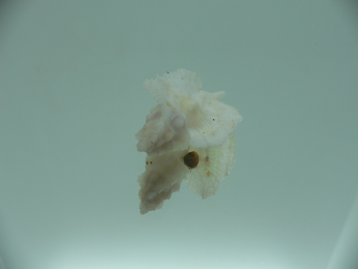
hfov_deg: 52.6
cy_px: 134
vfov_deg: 40.7
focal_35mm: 35
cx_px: 179
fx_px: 362
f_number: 2.8
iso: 80
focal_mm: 4.6
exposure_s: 1/80
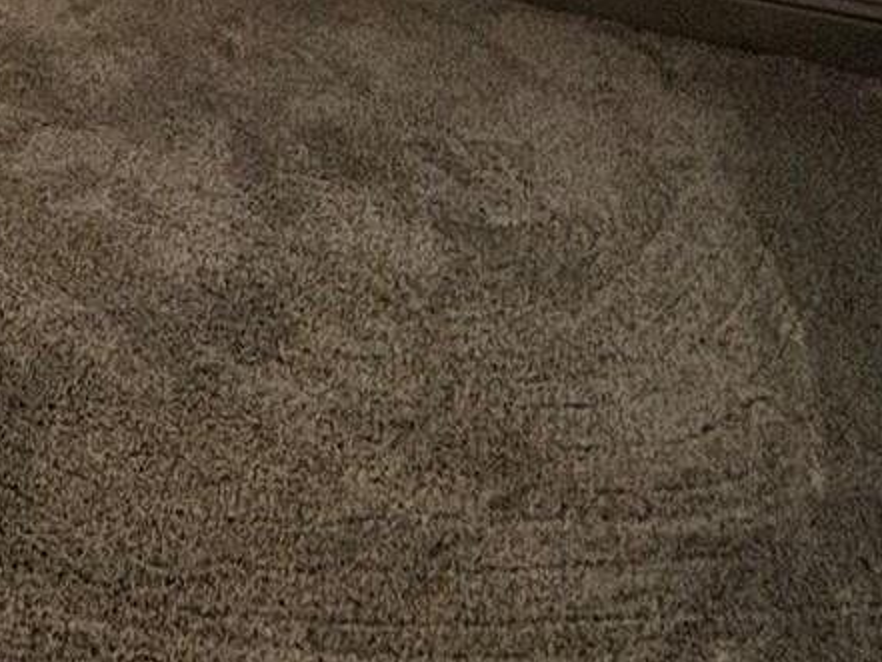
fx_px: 1657
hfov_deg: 22.8
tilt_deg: -2.8
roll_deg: +0.8
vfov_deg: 15.9
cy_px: -774
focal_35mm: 65
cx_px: -522
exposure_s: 1/120
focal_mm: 2.22
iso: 160
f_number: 2.2
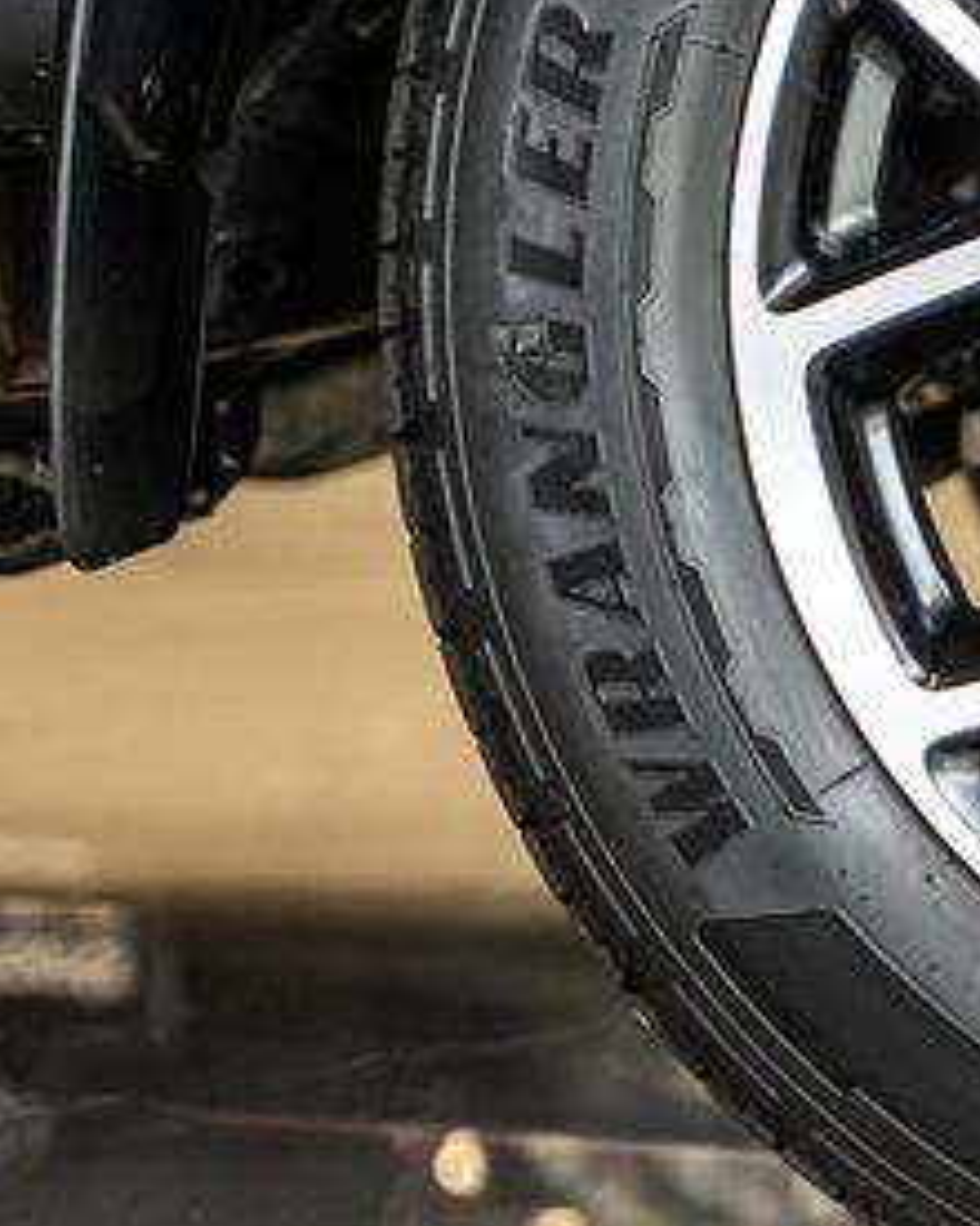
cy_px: 285
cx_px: 1561
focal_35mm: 262
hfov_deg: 5.8
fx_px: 9499
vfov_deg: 7.4
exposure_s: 1/160
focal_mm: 75
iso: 640
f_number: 2.8
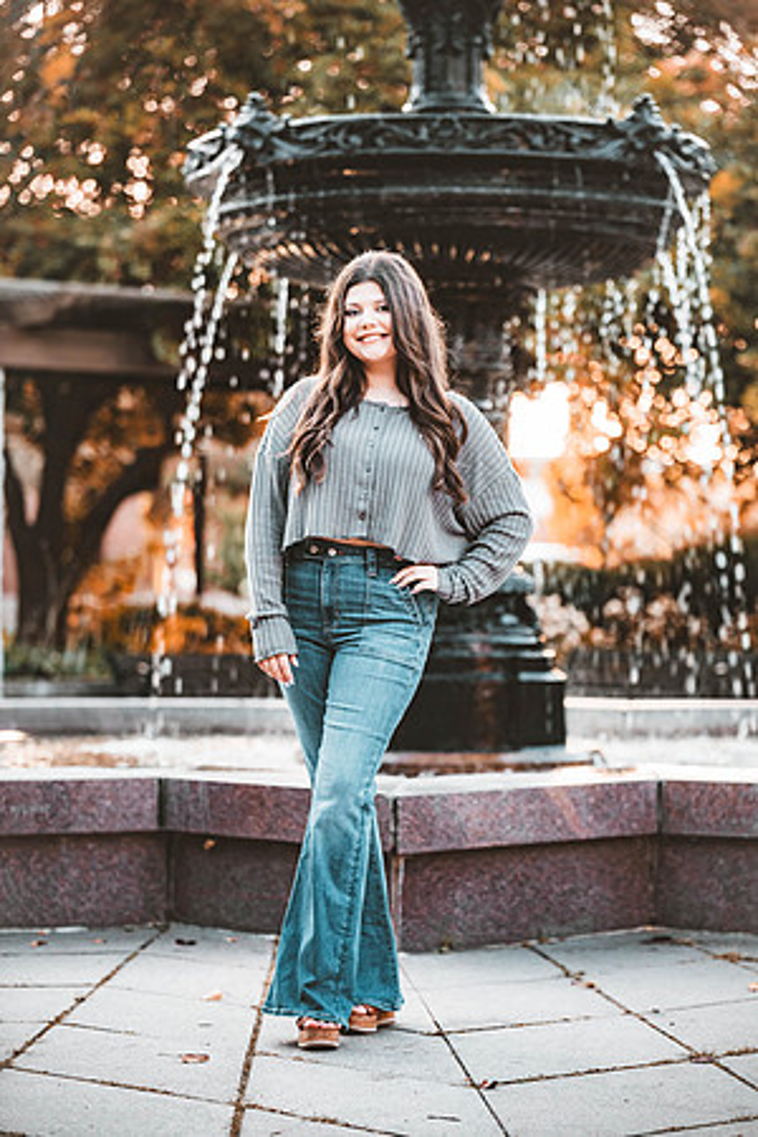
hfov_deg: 13.4
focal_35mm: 102
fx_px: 3221
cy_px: 568
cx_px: 379
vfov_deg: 20.0
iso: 400
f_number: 2.8
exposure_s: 1/125
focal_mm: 102
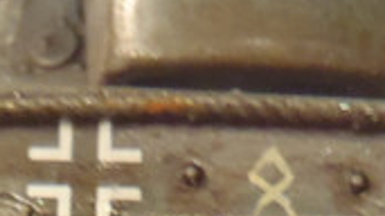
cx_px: 134
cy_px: 590
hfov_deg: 8.6
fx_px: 2561
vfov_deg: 4.7
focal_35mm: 251
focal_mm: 6.64
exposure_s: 1/4
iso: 200
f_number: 4.7
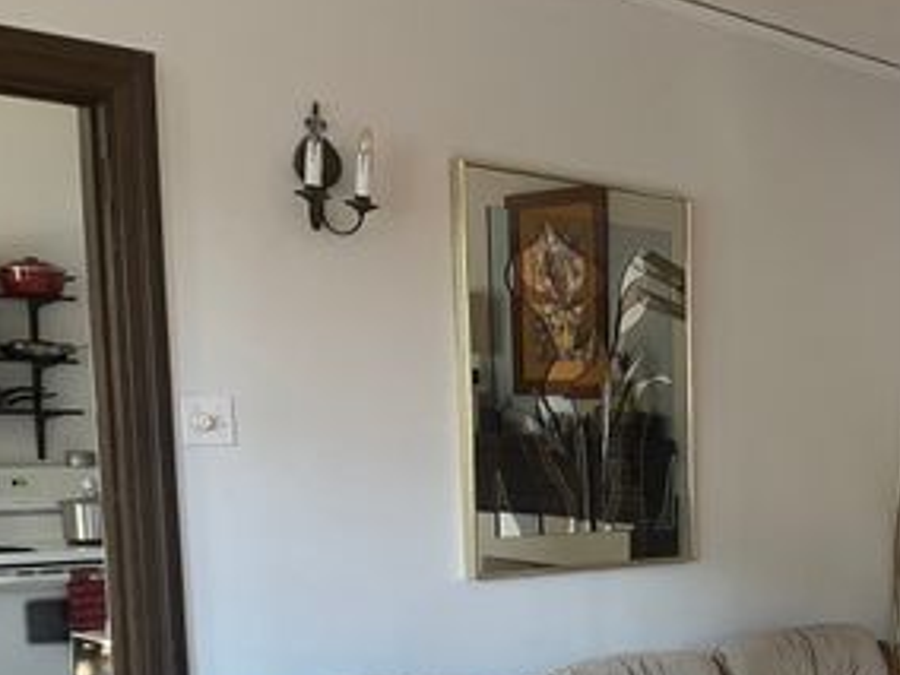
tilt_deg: -7.5
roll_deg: -0.7
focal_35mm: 55
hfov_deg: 32.0
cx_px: 913
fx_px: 1430
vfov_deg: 25.7
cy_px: 618
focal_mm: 4.2
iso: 250
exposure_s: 1/60
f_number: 1.6
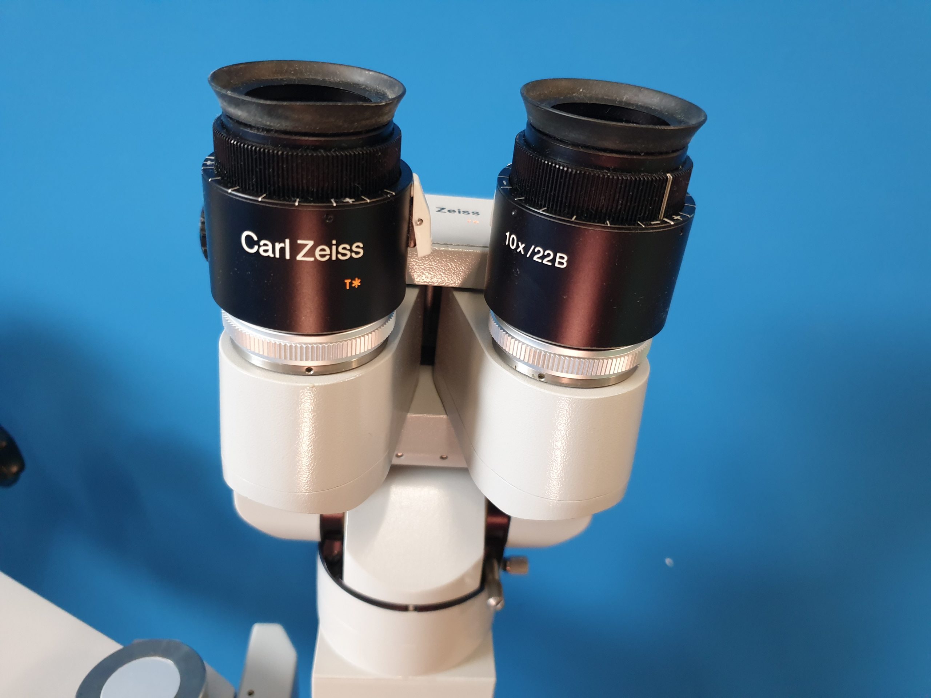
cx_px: 466
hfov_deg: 67.3
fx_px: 699
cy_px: 349
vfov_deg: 53.1
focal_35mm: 26
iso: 320
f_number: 1.5
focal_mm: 4.3
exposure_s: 1/50
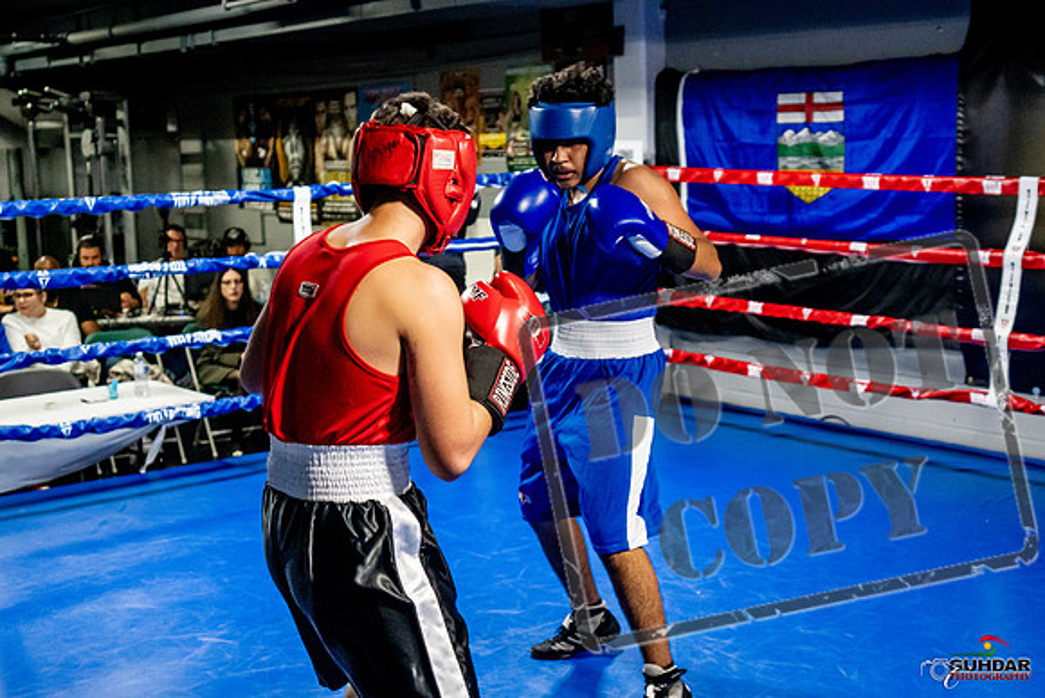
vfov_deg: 26.0
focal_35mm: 52
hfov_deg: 38.2
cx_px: 522
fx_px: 1510
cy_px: 349
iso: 5000
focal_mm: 35
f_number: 2.8
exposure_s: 1/800
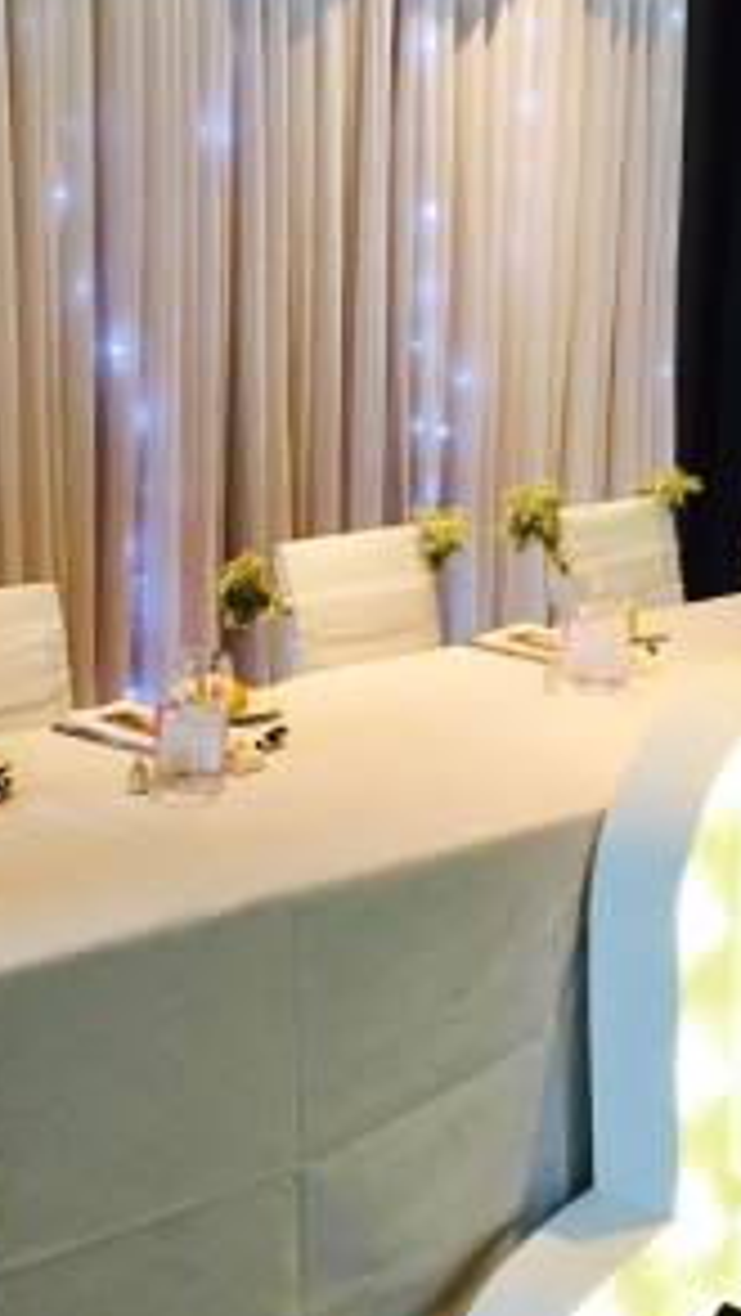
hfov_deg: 17.4
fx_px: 2408
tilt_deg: -11.1
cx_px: 184
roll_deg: -0.9
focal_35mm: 69
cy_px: 593
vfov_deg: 30.5
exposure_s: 1/33
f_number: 2.2
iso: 100
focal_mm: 4.15
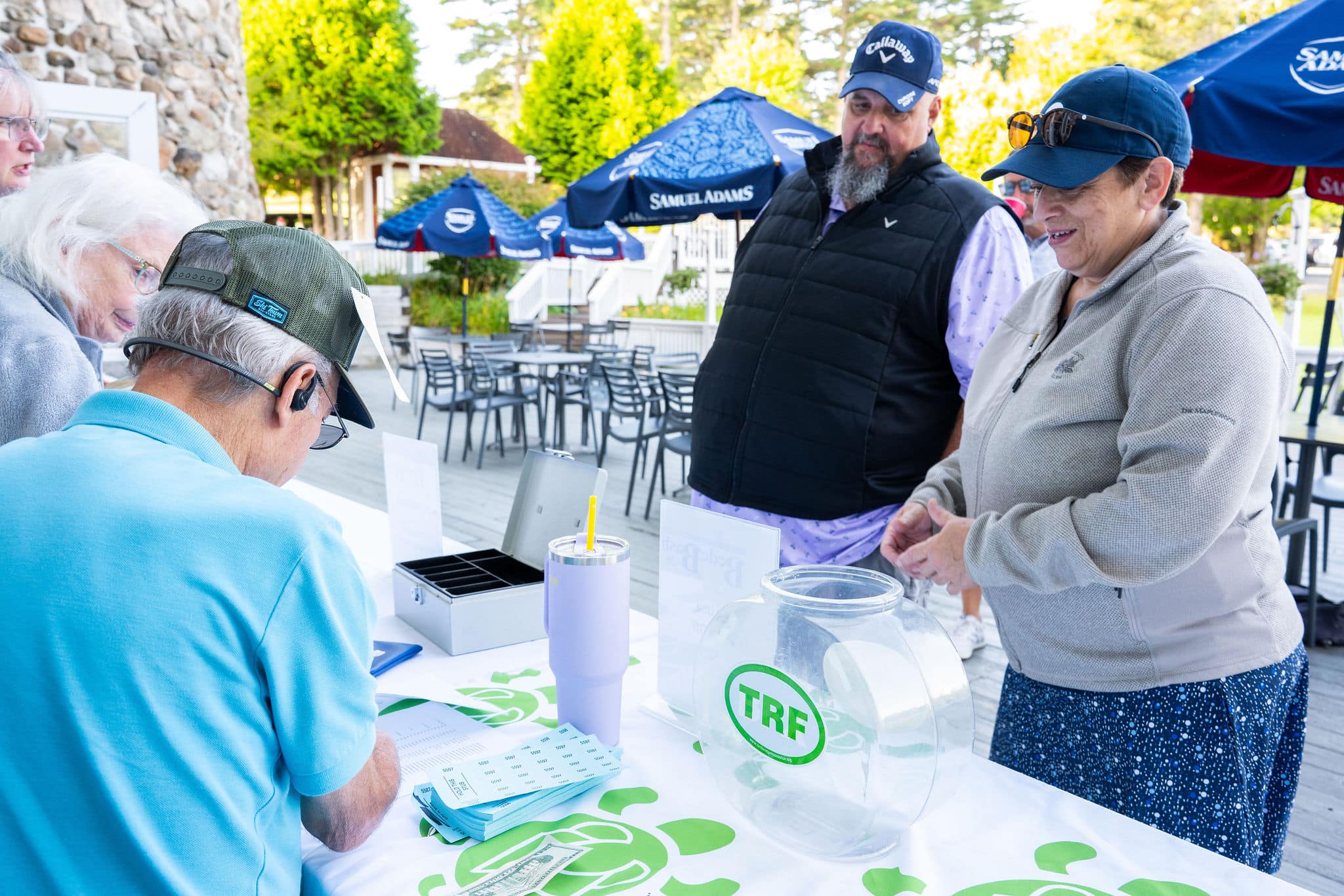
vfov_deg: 45.0
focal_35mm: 29
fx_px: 1083
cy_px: 448
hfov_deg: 63.7
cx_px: 672
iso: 1000
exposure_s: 1/160
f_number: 5.6
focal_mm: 29
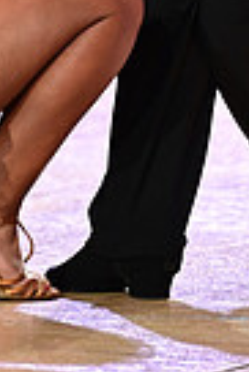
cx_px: 14
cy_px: -276
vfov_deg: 2.4
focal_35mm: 852
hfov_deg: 1.6
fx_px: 8816
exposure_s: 1/320
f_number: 3.2
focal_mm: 200
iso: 1600
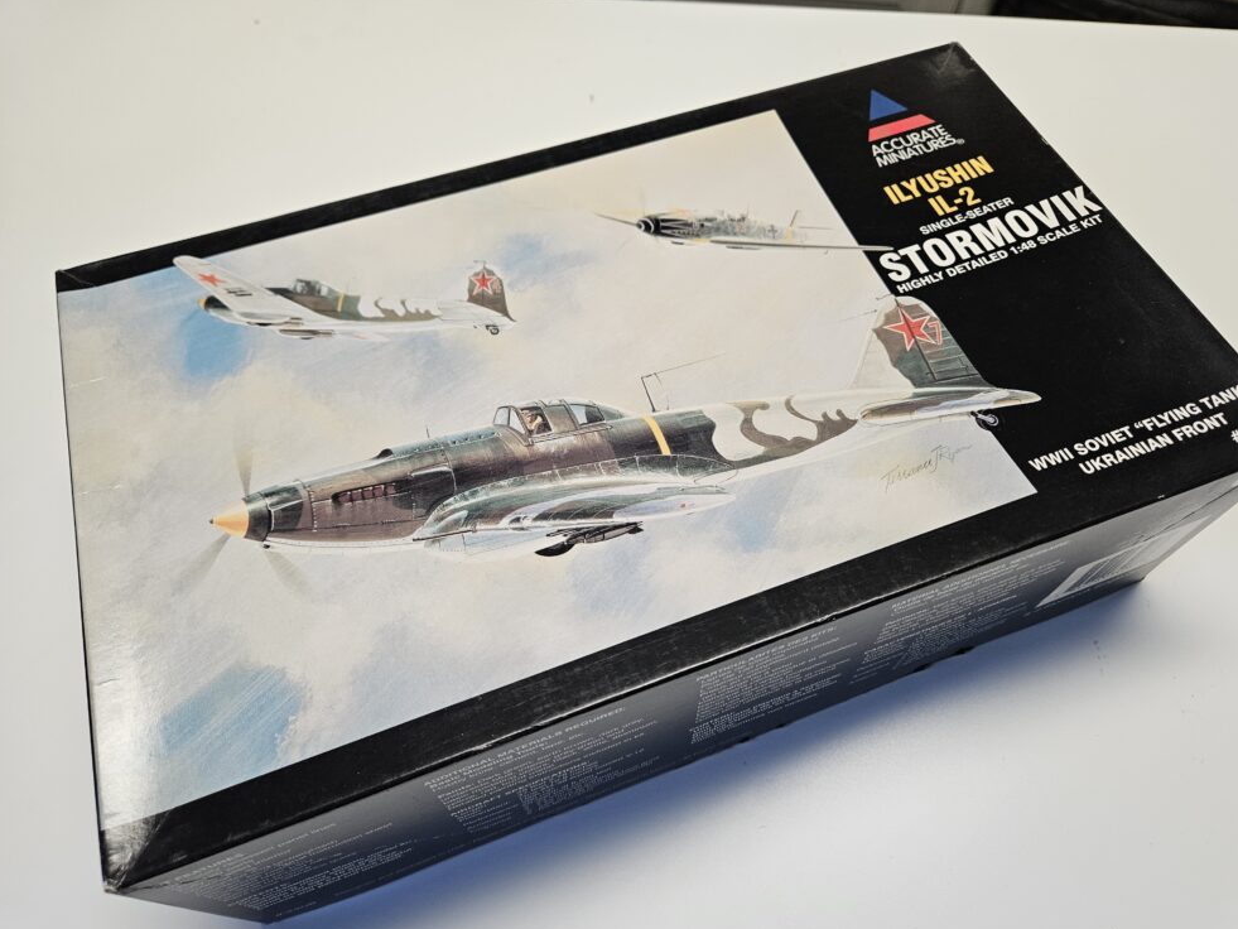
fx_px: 858
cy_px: 481
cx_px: 635
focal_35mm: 24
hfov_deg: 71.6
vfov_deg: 56.8
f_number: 1.8
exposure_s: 1/120
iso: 200
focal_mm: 5.4
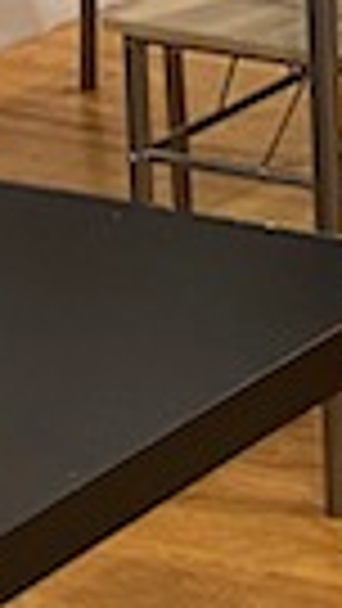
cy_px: -203
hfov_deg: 5.3
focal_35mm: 210
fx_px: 3383
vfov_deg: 10.0
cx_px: 1197
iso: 320
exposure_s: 1/60
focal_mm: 4.25
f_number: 1.8
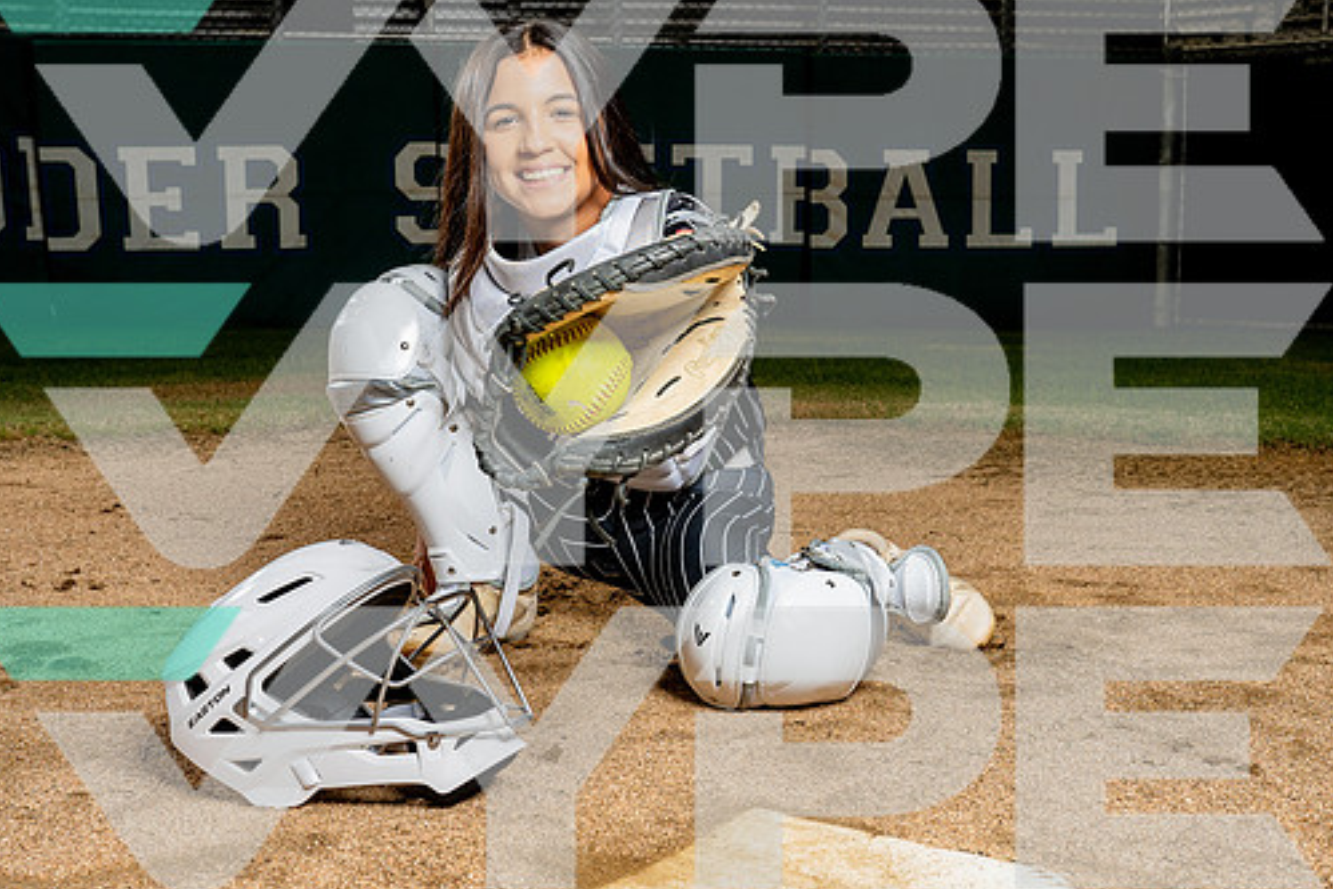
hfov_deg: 44.5
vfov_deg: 30.5
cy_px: 426
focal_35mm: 44
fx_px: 1630
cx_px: 652
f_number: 8
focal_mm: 36
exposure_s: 1/250
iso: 500
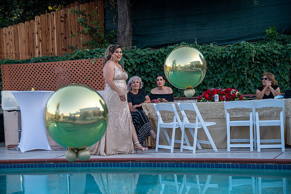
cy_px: 97
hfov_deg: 36.3
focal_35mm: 55
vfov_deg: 24.6
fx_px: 444
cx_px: 146
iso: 320
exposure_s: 1/640
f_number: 4
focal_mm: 55
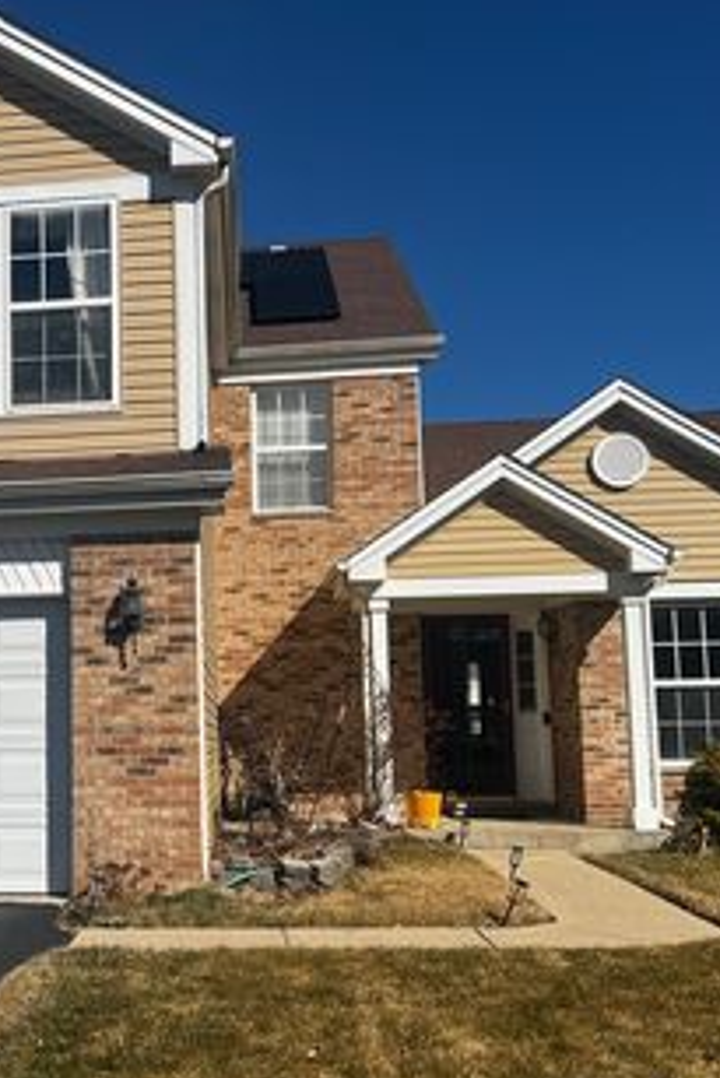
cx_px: 67
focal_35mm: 44
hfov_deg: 29.3
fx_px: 1318
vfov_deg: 44.4
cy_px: 595
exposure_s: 1/9434
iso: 50
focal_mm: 5.7
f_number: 1.5
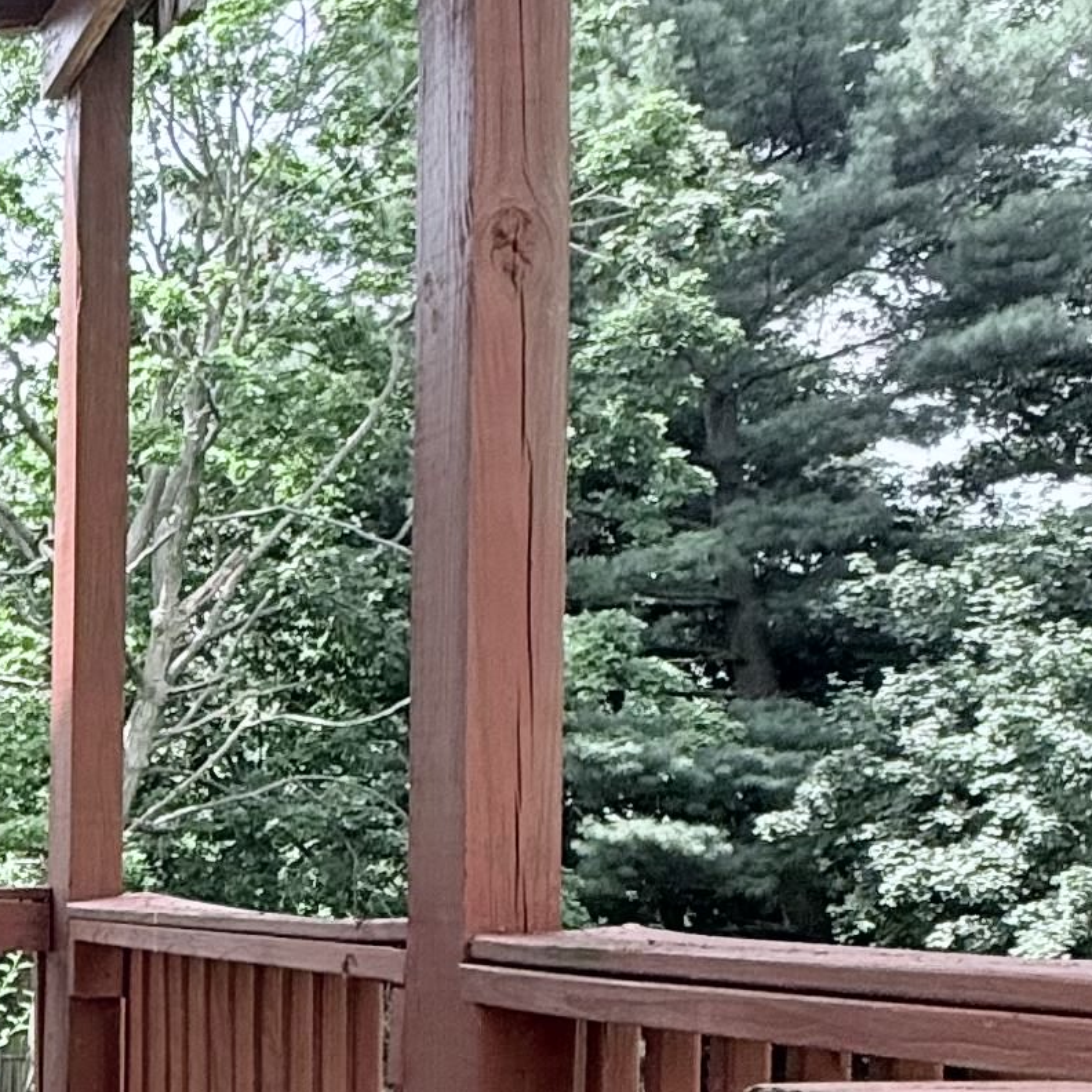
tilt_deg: -0.8
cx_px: -911
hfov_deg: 19.6
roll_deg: +0.9
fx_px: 2248
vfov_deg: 26.6
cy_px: 924
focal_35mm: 63
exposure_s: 1/613
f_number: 2.2
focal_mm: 2.22
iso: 64
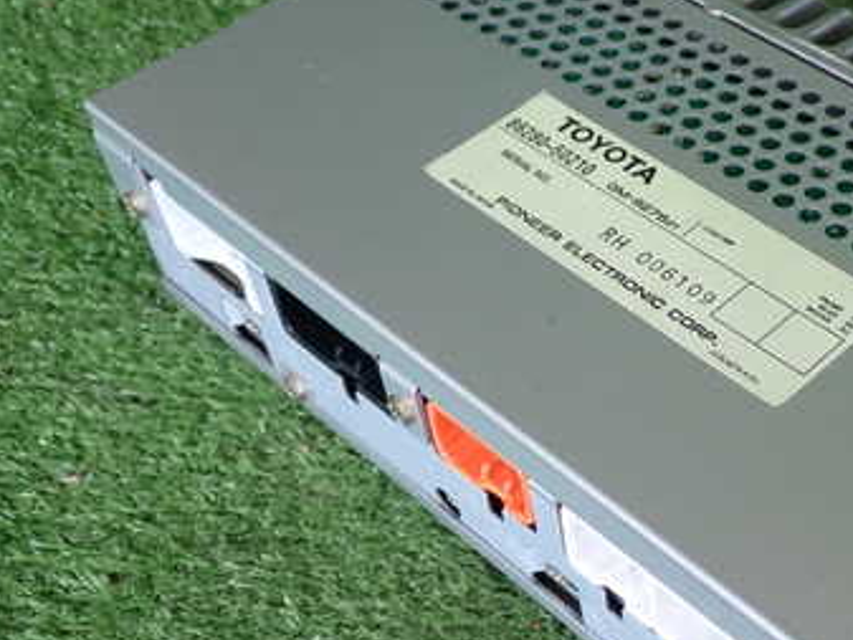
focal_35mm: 57
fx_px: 1405
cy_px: 395
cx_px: 734
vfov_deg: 25.6
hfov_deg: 32.4
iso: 200
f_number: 2.4
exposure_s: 1/100
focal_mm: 5.79
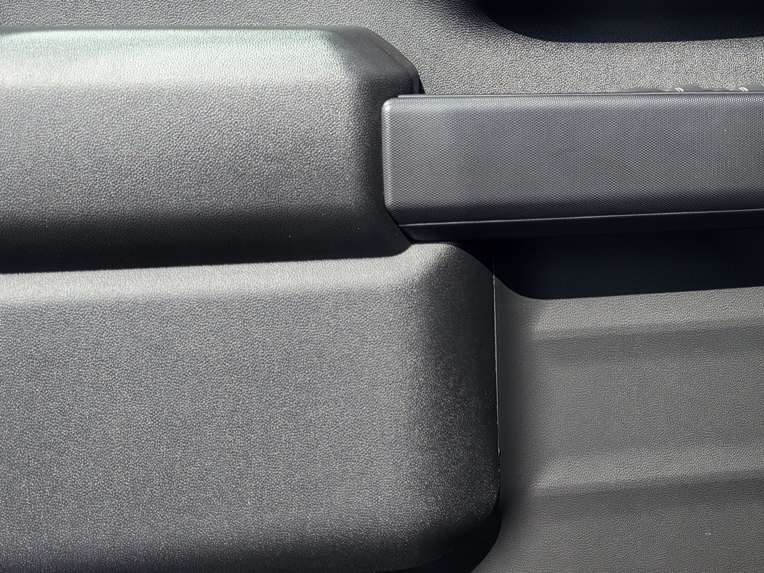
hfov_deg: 37.0
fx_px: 1126
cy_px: 288
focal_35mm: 51
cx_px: 521
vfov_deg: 28.6
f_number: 1.8
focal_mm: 5.4
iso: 40
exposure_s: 1/892
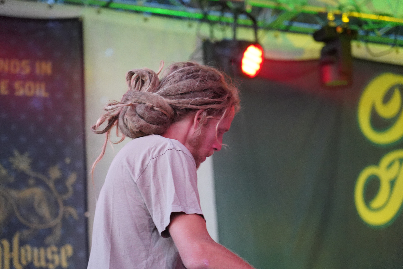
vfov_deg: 13.0
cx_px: 202
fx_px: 1175
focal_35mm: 105
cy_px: 134
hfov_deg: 19.5
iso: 6400
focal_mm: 105
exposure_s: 1/160
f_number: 4
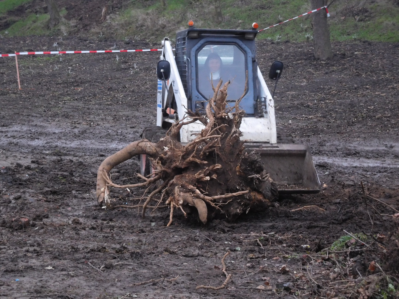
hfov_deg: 21.8
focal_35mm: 90
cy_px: 150
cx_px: 200
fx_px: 1037
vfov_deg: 16.4
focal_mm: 16.1
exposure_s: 1/15
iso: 1000
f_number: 4.7
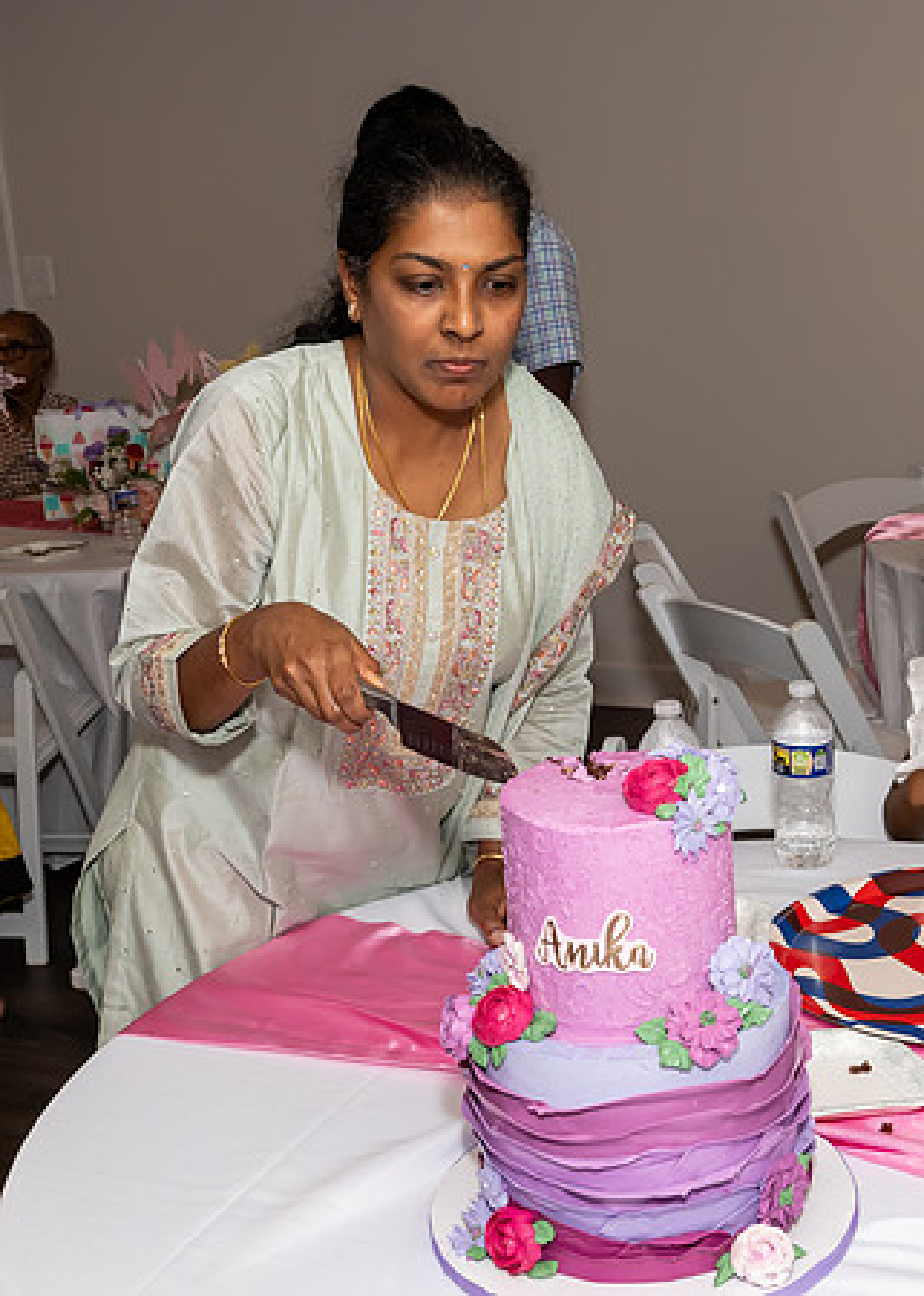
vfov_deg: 38.9
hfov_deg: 28.1
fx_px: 1835
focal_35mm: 50
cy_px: 648
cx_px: 612
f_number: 7.1
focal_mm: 23
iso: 640
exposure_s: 1/250
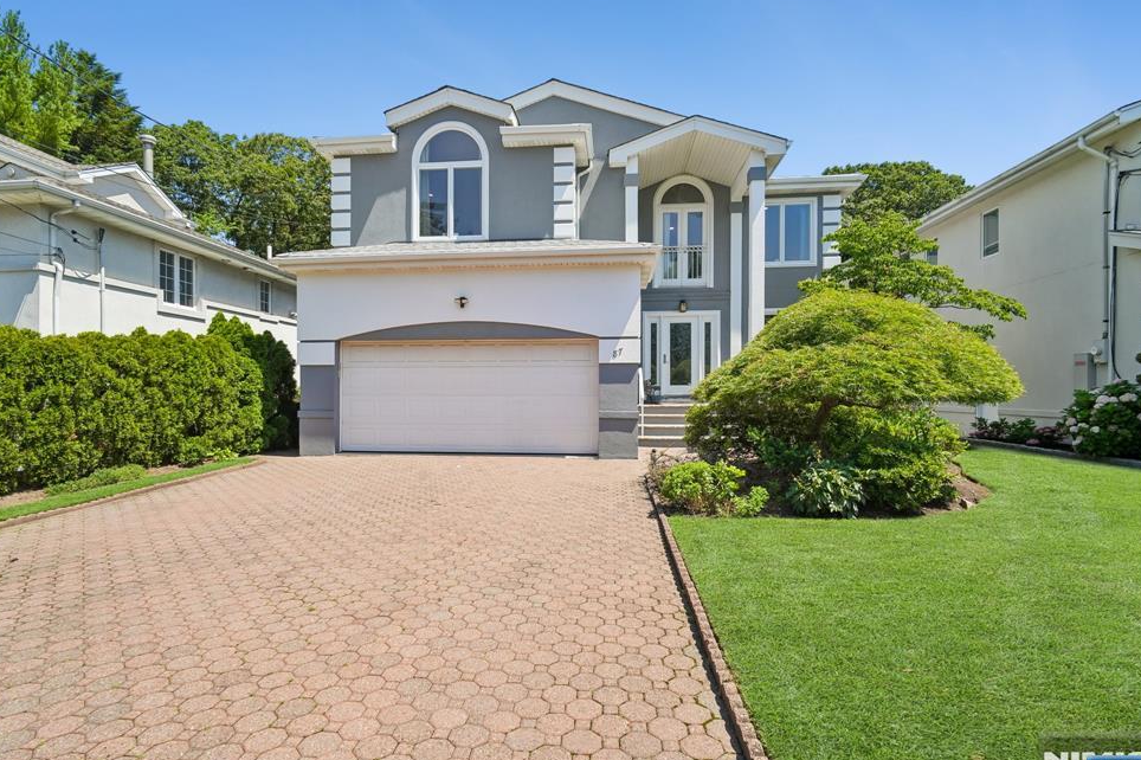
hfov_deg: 93.3
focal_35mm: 17
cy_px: 385
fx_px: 539
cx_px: 552
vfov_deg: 70.4
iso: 400
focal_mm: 16
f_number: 8
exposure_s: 1/640
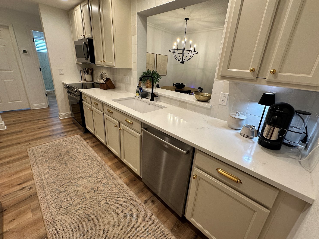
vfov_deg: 81.7
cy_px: 115
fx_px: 138
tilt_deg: -20.5
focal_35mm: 15
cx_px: 165
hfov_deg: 98.1
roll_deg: -3.9
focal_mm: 2.22
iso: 125
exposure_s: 1/120
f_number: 2.2
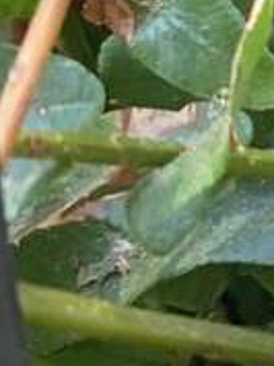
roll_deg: -0.6
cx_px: 773
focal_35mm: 351
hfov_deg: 4.1
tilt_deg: -34.2
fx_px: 3713
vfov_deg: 5.6
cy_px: -164
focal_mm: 6
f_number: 2
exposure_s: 1/122
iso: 125
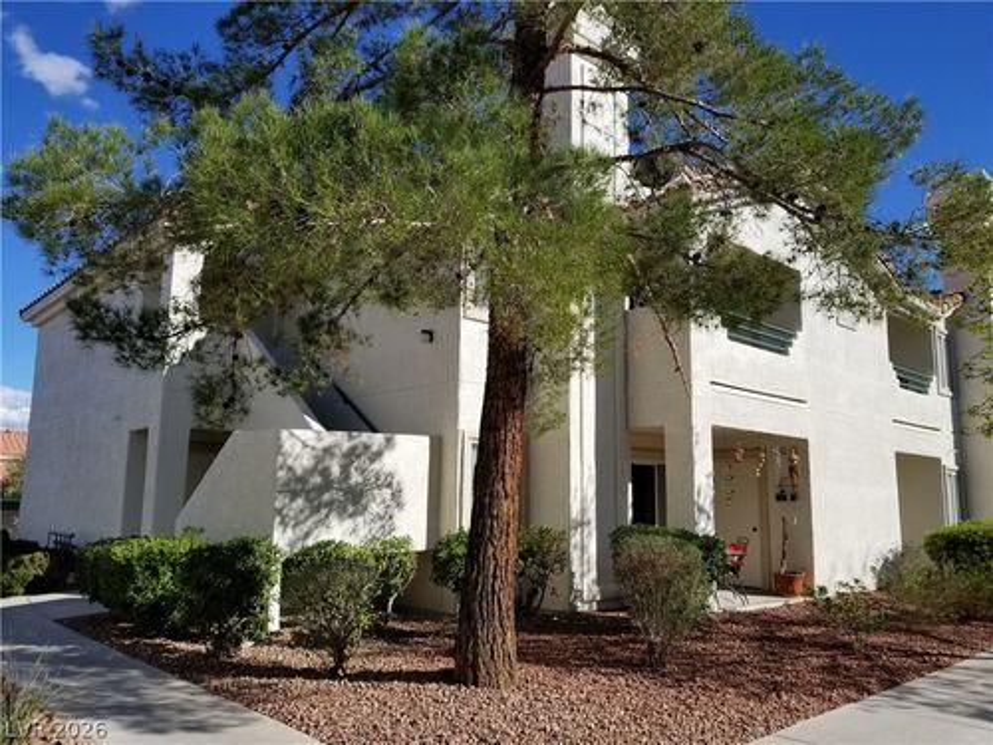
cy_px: 372
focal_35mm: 26
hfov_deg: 67.3
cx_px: 496
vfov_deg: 53.1
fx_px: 746
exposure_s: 1/3400
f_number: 1.7
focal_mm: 4.25
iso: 50
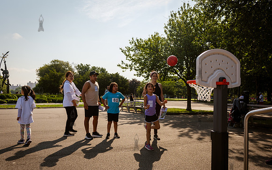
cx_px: 142
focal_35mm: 29
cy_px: 94
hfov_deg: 64.6
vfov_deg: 43.1
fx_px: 215
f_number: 4.5
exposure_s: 1/1600
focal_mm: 27
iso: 250
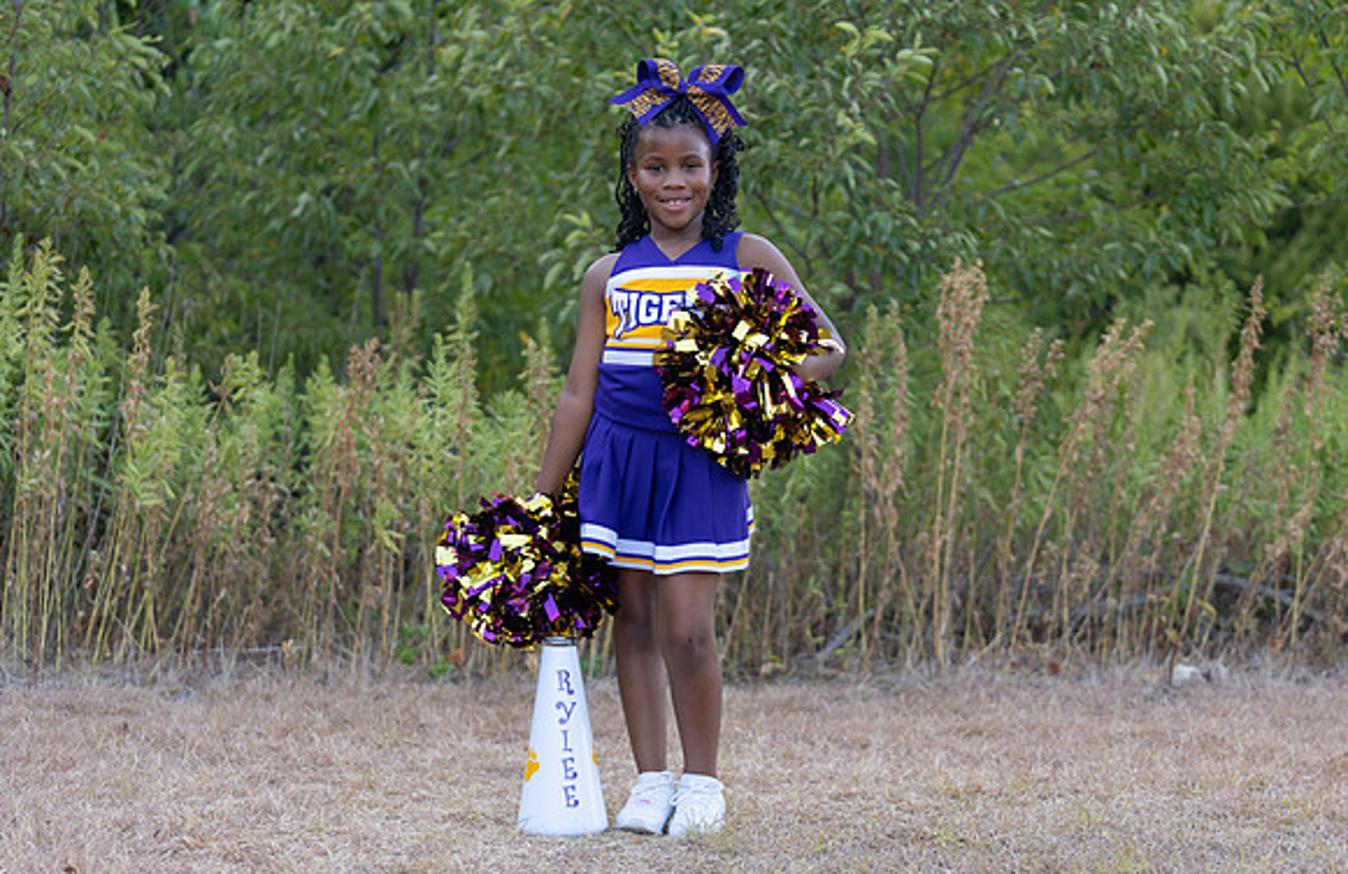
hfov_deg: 27.7
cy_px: 469
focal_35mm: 74
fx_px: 2734
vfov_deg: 18.2
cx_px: 703
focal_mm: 70
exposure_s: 1/320
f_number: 2.8
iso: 320
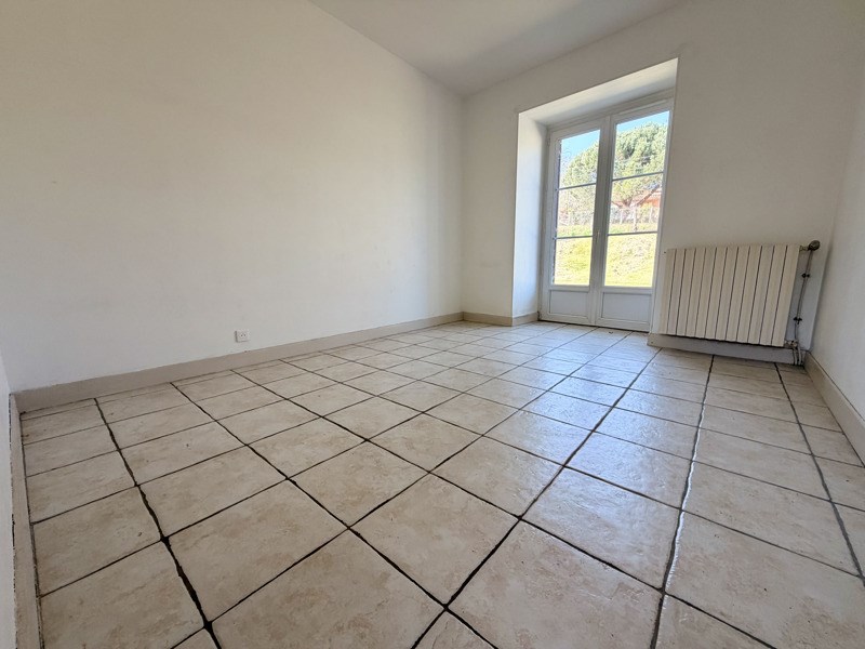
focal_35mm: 14
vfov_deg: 85.7
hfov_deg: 102.1
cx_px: 432
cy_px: 324
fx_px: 350
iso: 80
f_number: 2.2
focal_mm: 2.22
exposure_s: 1/121
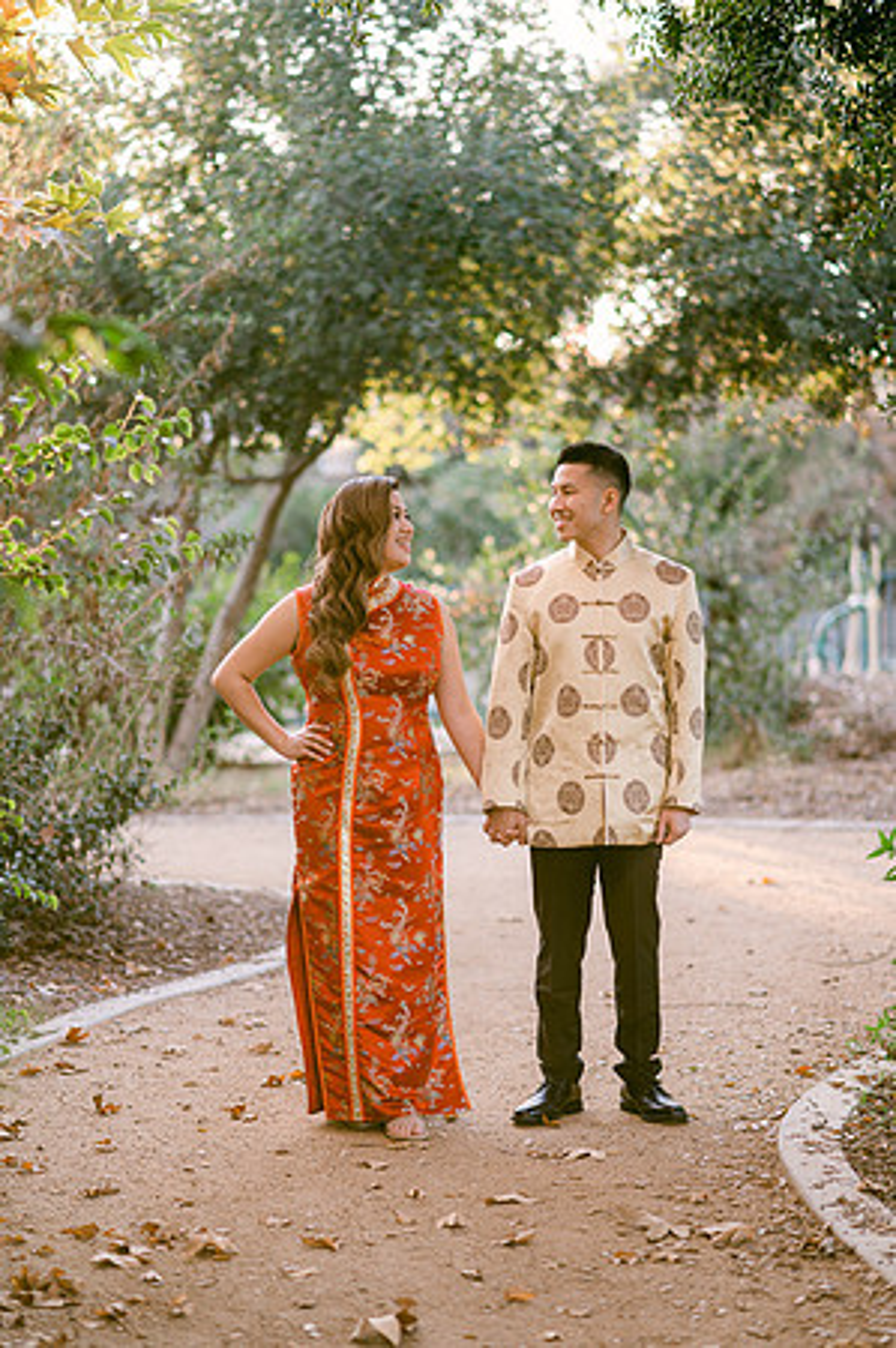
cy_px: 674
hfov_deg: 16.0
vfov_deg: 23.9
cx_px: 448
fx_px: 3180
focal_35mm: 85
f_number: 2
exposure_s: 1/200
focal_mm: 85
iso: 200
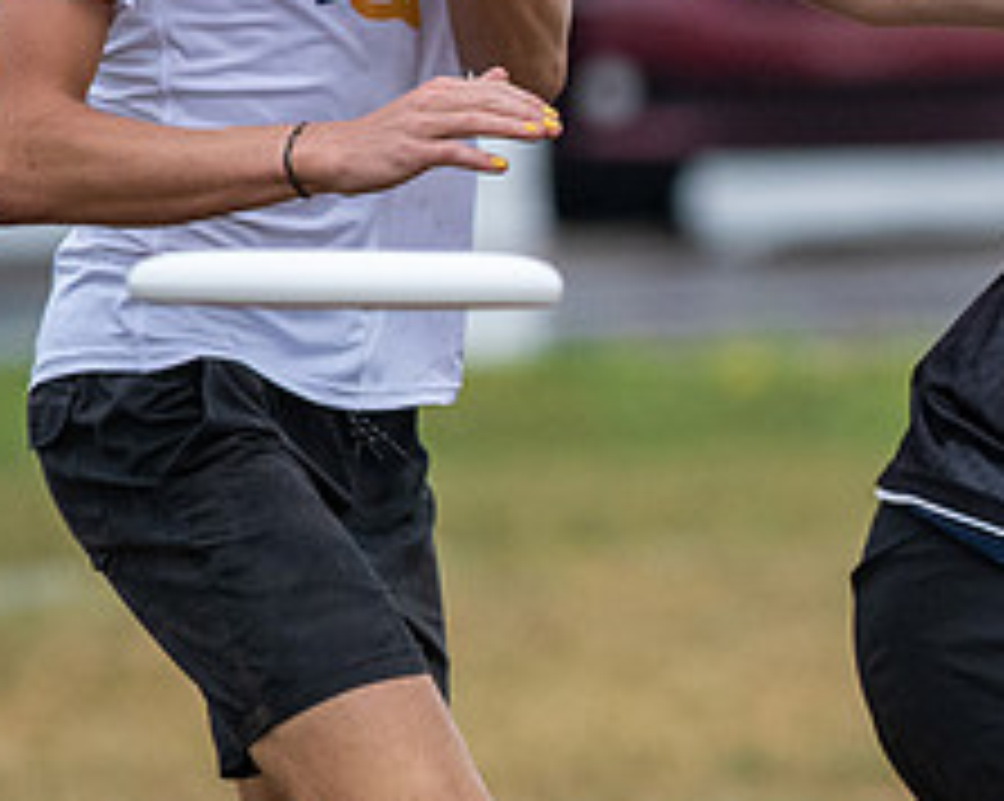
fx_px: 37942
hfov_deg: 1.5
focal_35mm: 1278
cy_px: 585
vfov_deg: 1.2
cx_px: 1494
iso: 1600
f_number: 5
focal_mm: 300
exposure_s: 1/2000
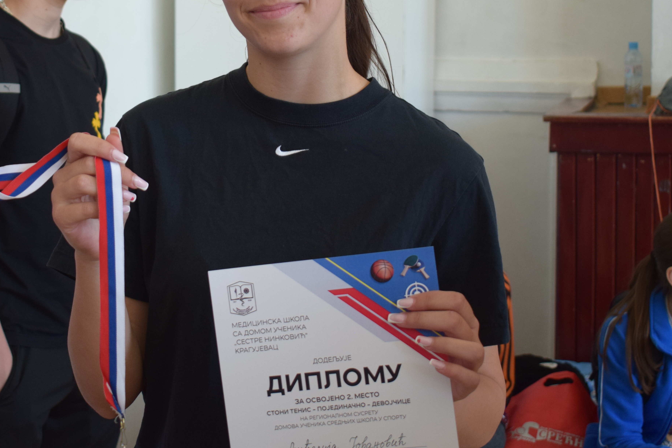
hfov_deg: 28.3
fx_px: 1322
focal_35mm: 71
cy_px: 106
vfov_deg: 19.1
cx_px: 210
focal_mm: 29
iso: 720
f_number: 4.2
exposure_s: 1/60
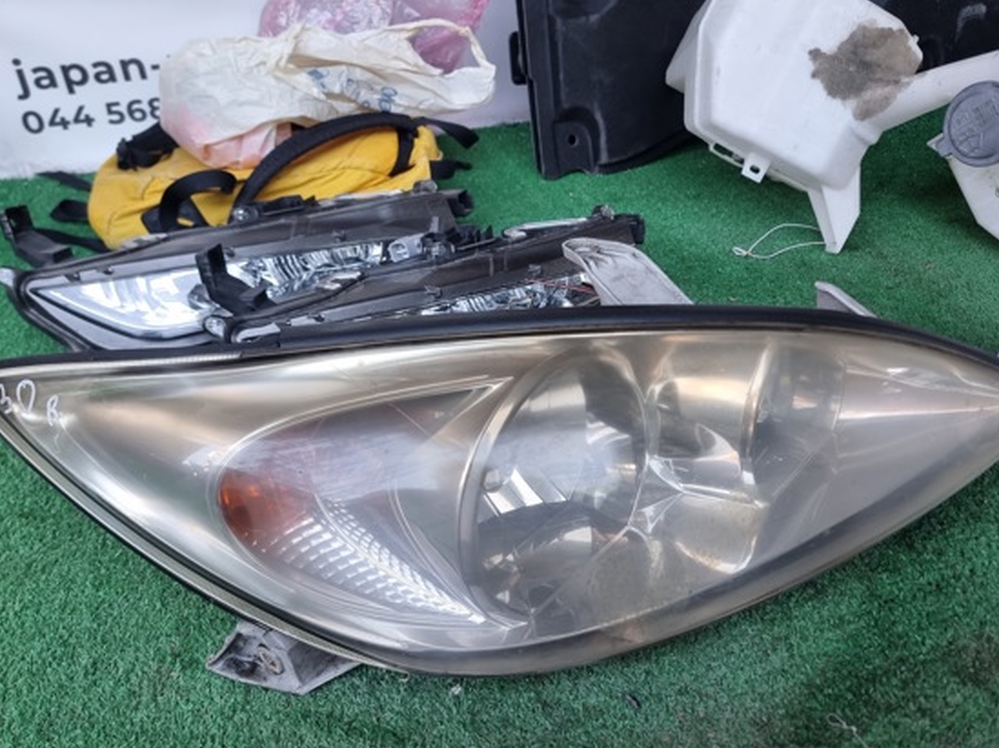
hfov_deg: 63.4
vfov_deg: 49.7
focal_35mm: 28
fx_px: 808
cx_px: 540
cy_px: 364
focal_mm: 6.7
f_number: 1.8
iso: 100
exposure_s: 1/120
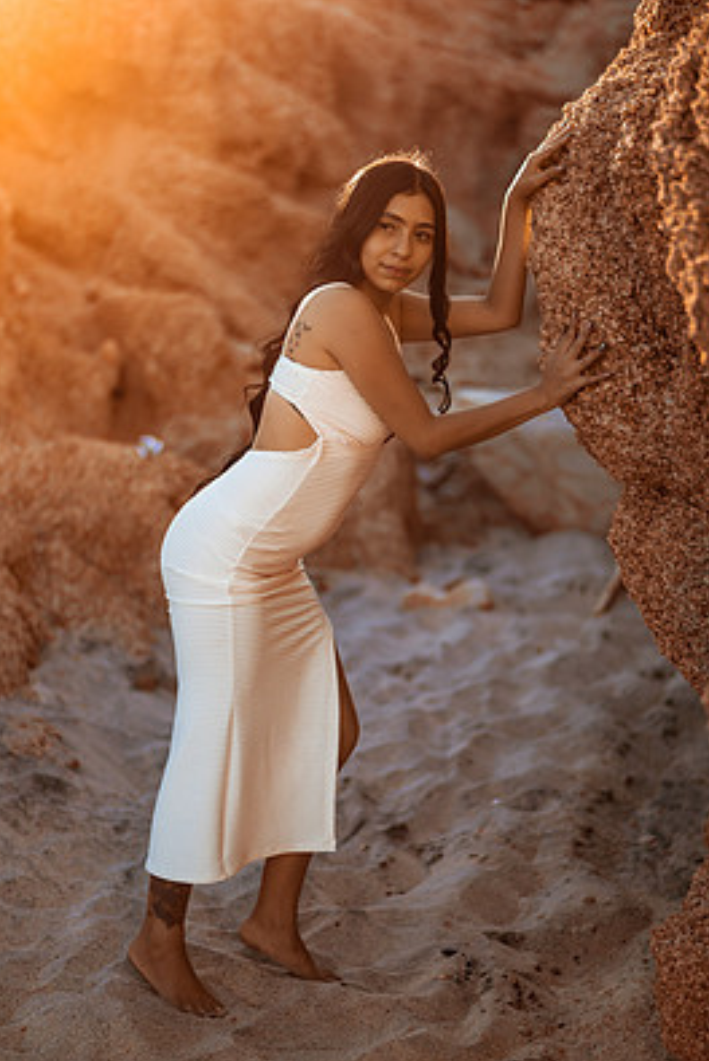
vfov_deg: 30.5
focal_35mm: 66
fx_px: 1946
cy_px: 578
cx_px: 381
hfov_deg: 20.6
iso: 100
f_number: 1.4
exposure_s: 1/3200
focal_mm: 58
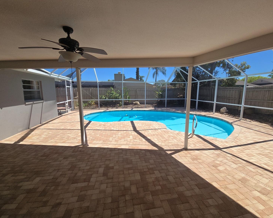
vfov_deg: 88.0
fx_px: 113
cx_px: 143
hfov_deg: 100.6
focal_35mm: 14
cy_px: 112
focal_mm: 2.2
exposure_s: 1/1429
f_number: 2.2
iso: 50
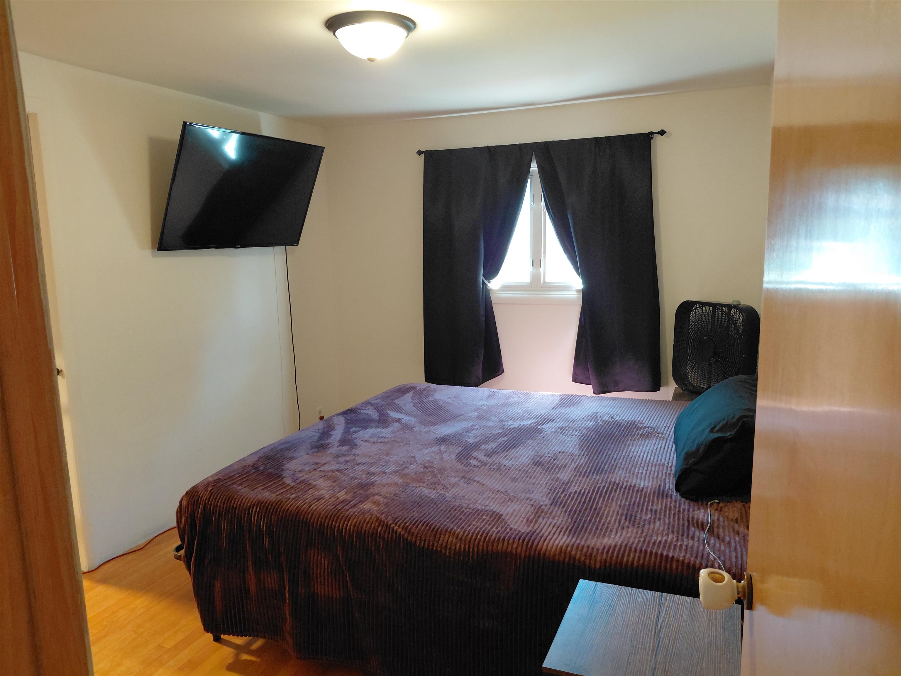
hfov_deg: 69.4
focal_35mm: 25
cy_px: 338
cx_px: 450
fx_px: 651
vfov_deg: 54.9
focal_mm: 4.69
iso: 250
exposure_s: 1/40
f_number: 1.8
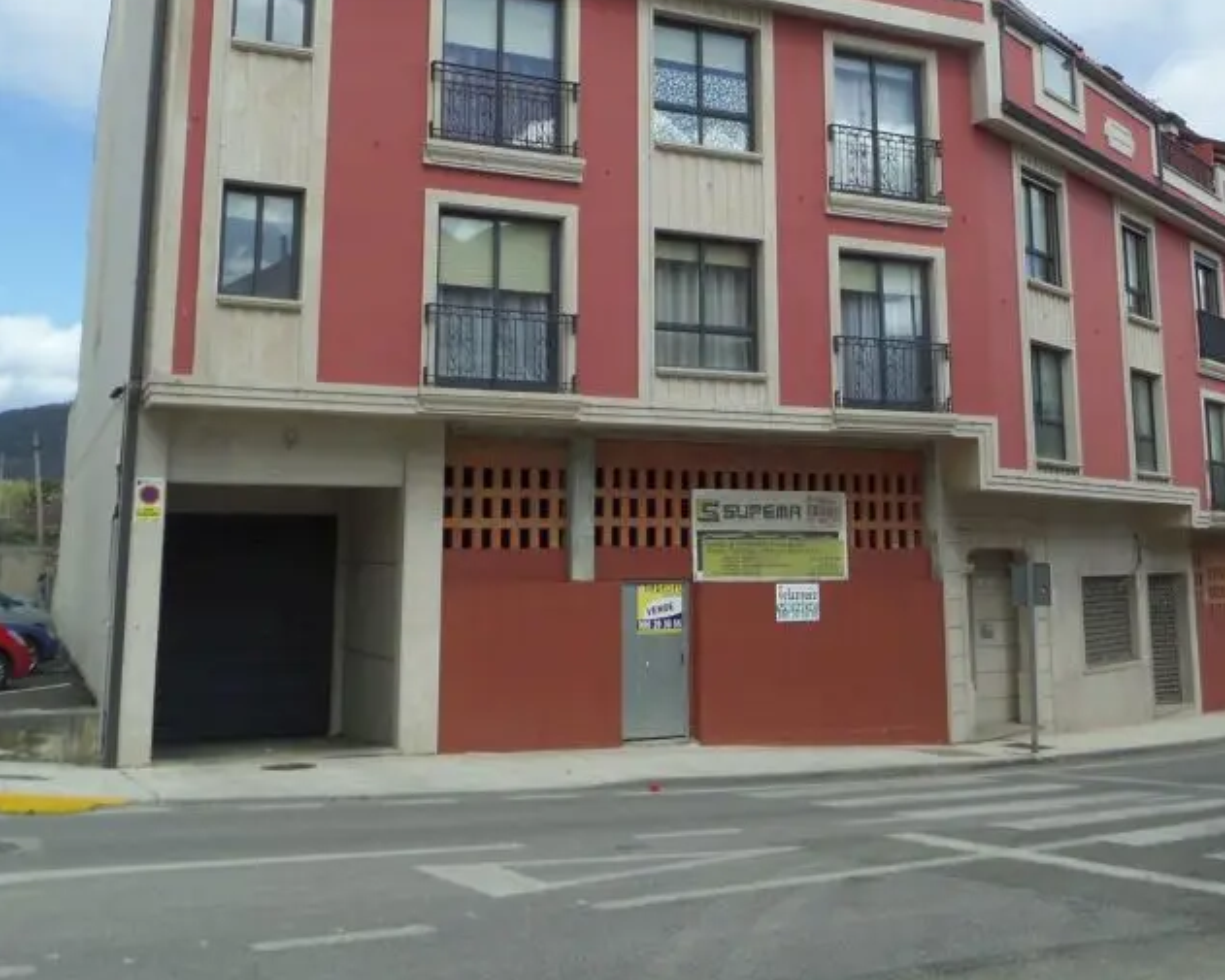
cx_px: 712
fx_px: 1378
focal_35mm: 38
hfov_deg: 47.7
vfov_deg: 38.6
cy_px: 305
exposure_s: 1/1000
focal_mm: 4
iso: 100
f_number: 3.6
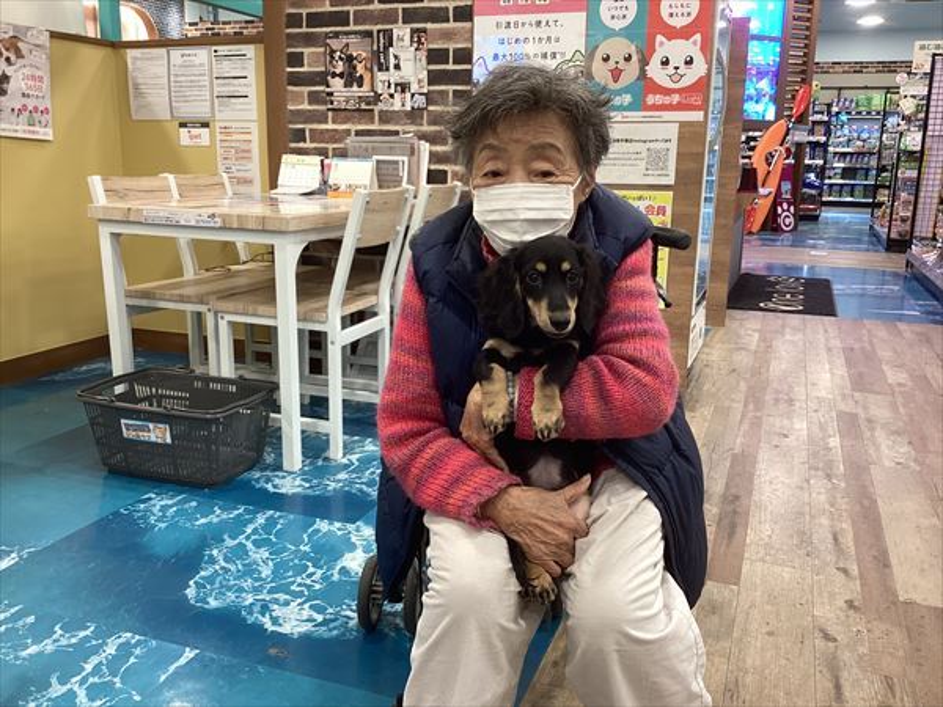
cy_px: 354
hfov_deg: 58.4
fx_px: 844
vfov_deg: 45.4
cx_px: 472
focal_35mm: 31
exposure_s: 1/50
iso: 64
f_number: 2.4
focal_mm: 3.3
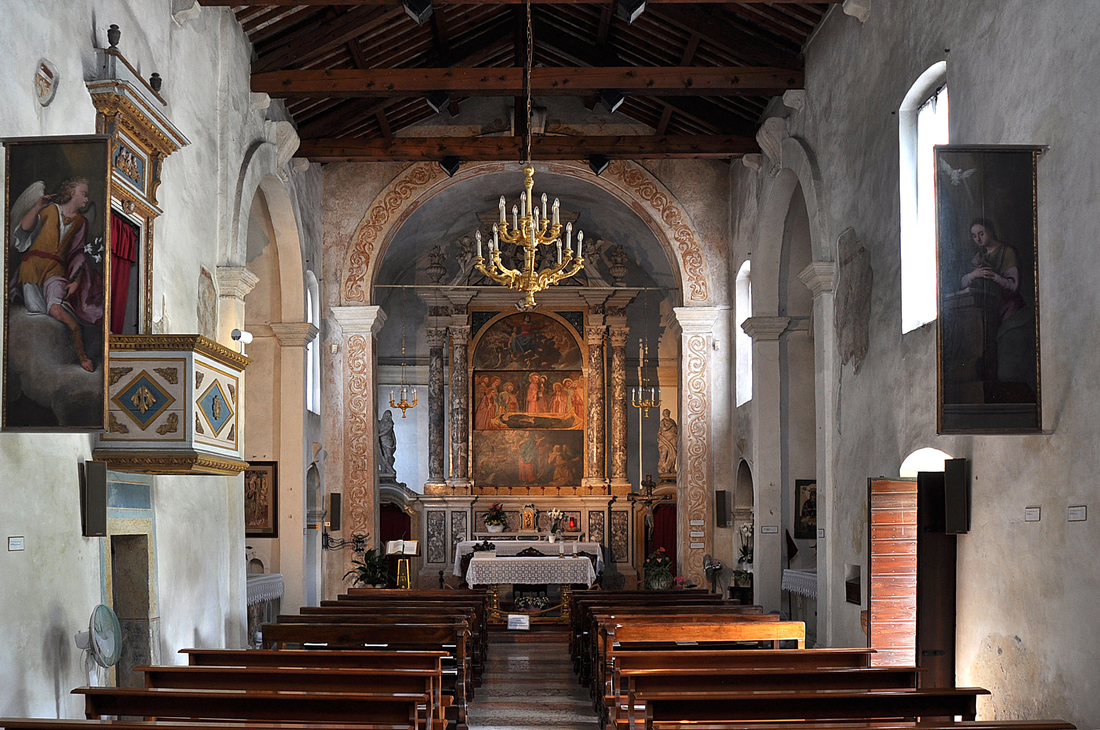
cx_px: 550
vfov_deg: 36.8
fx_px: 1099
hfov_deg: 53.2
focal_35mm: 36
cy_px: 365
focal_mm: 24
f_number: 5
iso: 200
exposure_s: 1/20
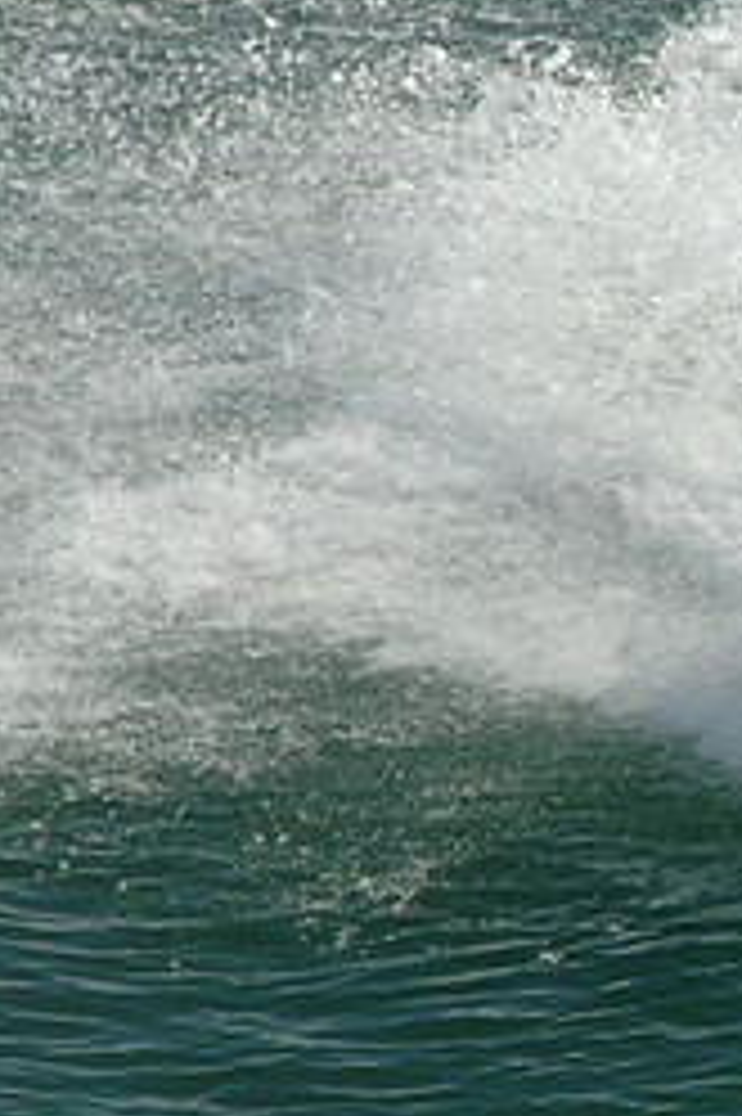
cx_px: 1070
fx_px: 21732
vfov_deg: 2.9
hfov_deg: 2.0
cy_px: 511
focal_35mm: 702
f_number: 8.5
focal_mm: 200
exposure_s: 1/320
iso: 100
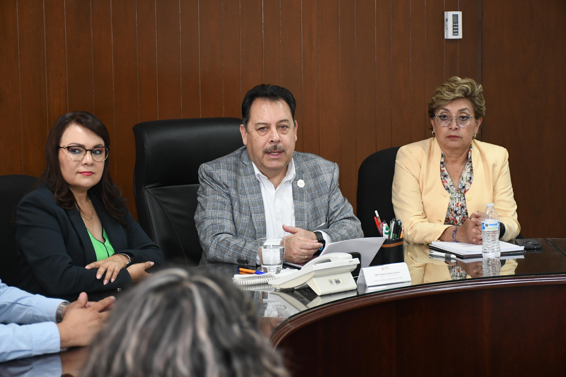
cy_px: 188
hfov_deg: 24.2
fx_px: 1321
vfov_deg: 16.3
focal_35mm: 84
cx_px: 283
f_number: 4.8
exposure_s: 1/100
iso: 2500
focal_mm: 56
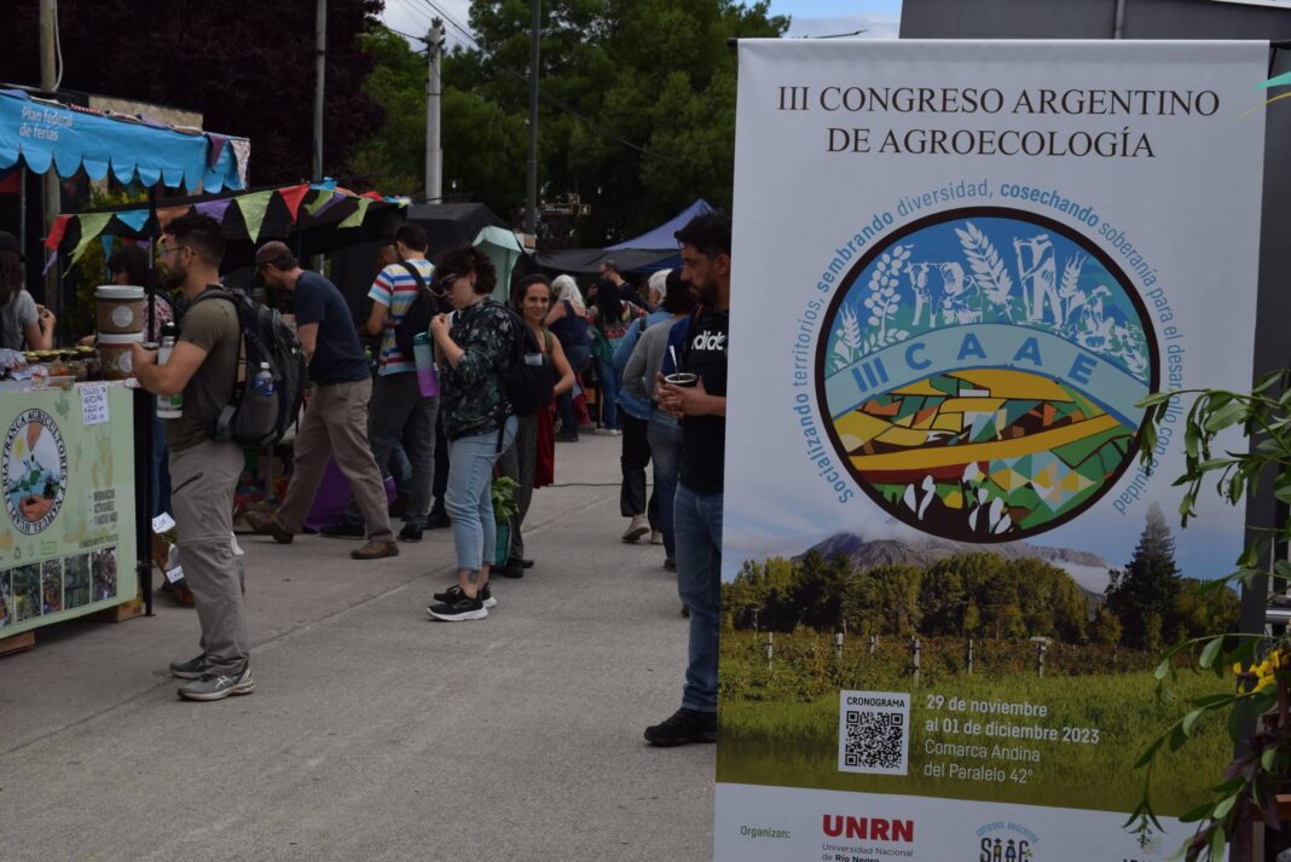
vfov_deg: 25.1
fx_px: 1937
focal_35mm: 54
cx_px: 646
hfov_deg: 36.9
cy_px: 431
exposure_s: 1/400
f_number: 10
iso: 200
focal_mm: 36
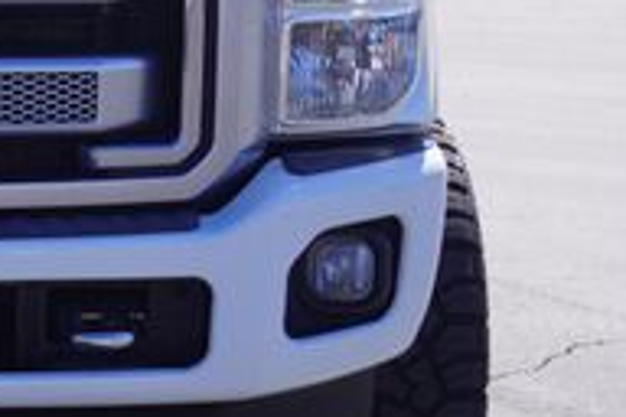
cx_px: -231
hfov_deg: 14.9
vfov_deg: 10.5
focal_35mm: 130
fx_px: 2260
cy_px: 65
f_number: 9
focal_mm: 26
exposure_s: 1/125
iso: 100
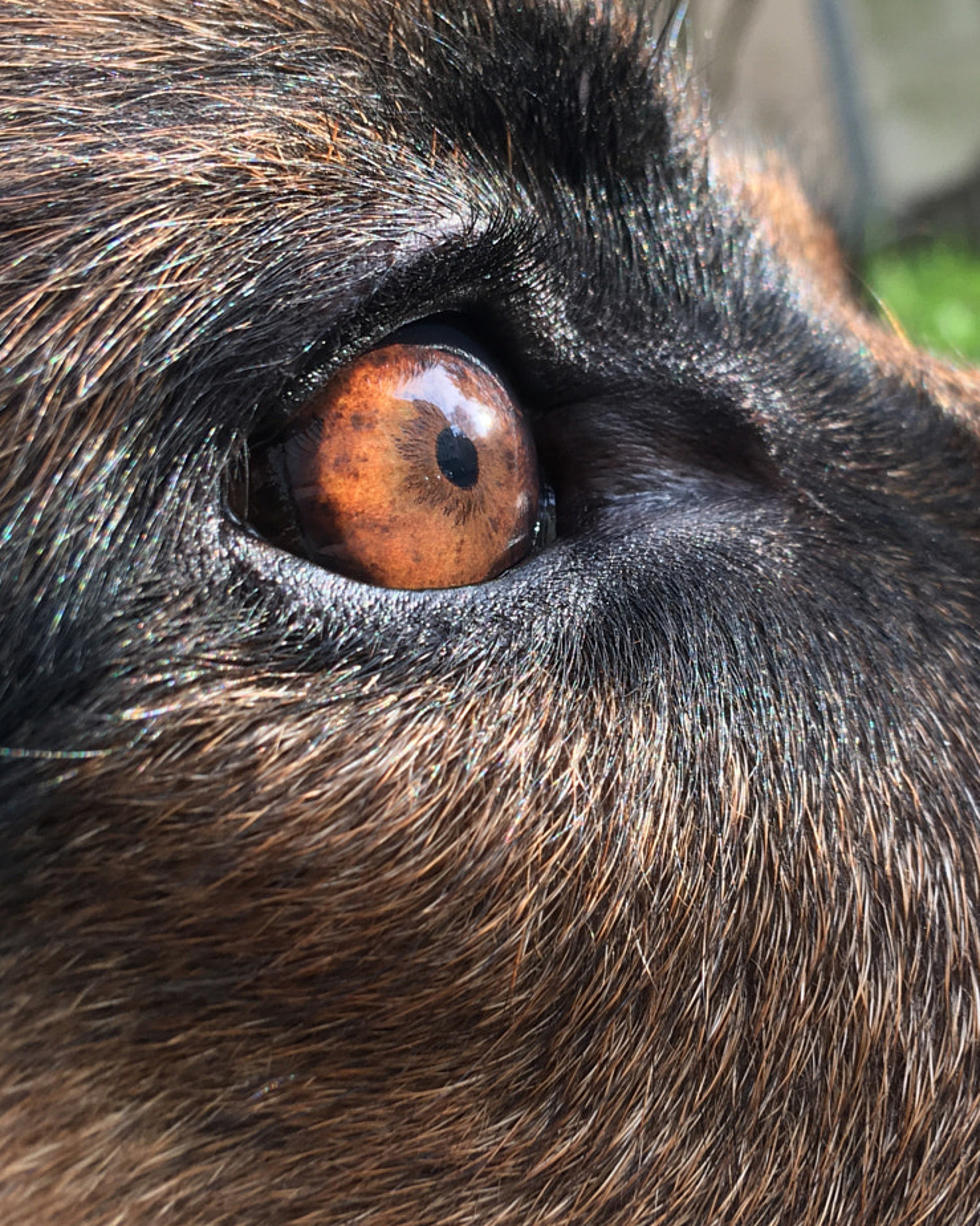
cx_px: 662
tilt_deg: -1.6
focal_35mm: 49
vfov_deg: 38.0
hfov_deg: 30.6
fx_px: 1777
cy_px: 552
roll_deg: +11.5
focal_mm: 4.15
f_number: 2.2
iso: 25
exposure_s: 1/100
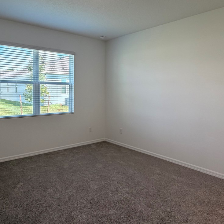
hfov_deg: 59.0
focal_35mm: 27
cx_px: 102
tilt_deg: -1.7
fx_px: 198
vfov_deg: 58.8
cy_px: 95
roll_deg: -0.4
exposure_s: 1/120
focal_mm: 2.22
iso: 125
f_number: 2.2
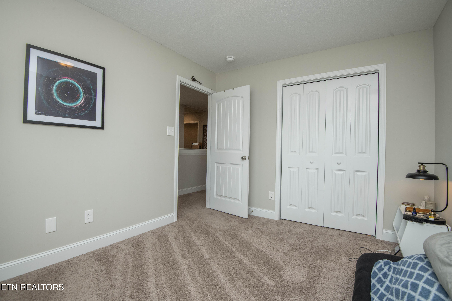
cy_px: 150
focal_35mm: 16
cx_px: 226
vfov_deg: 73.7
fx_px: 201
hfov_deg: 96.7
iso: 400
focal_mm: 16
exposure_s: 1/200
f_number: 9
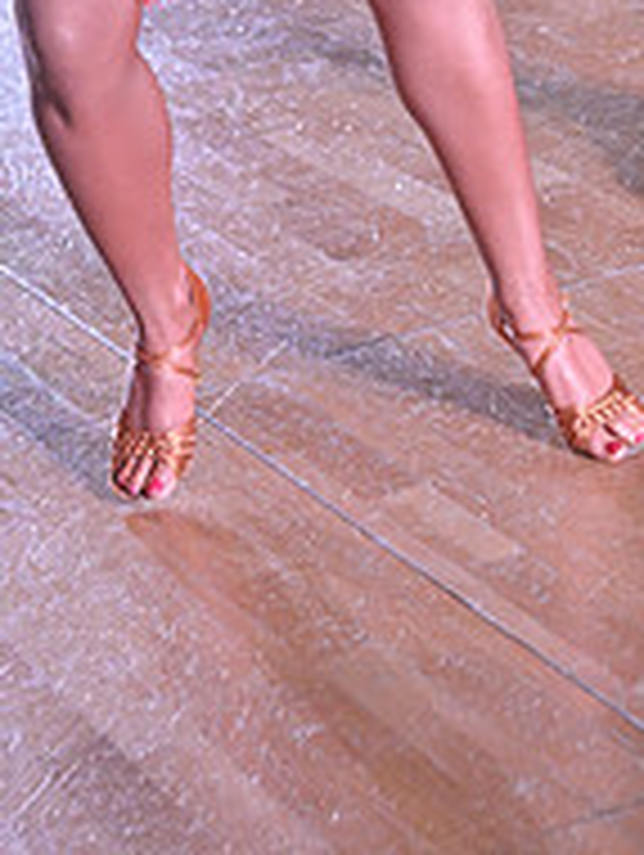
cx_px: 295
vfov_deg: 11.2
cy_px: -360
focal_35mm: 170
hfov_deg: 8.8
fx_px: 4208
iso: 5000
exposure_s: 1/400
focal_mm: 58
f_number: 5
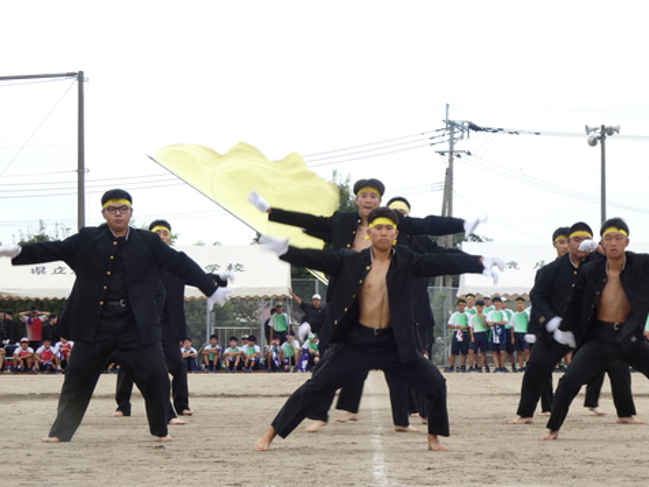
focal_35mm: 136
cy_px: 243
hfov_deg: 14.5
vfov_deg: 10.9
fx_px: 2550
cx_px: 326
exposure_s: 1/125
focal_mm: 24.2
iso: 80
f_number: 5.3
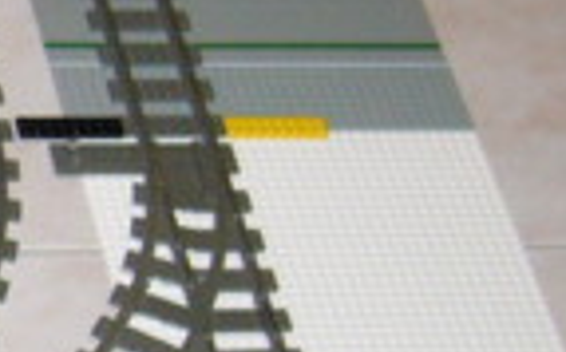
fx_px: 3205
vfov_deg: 6.3
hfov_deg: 9.2
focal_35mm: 208
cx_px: -716
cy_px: 103
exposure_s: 1/30
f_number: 2.8
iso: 160
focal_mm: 5.8
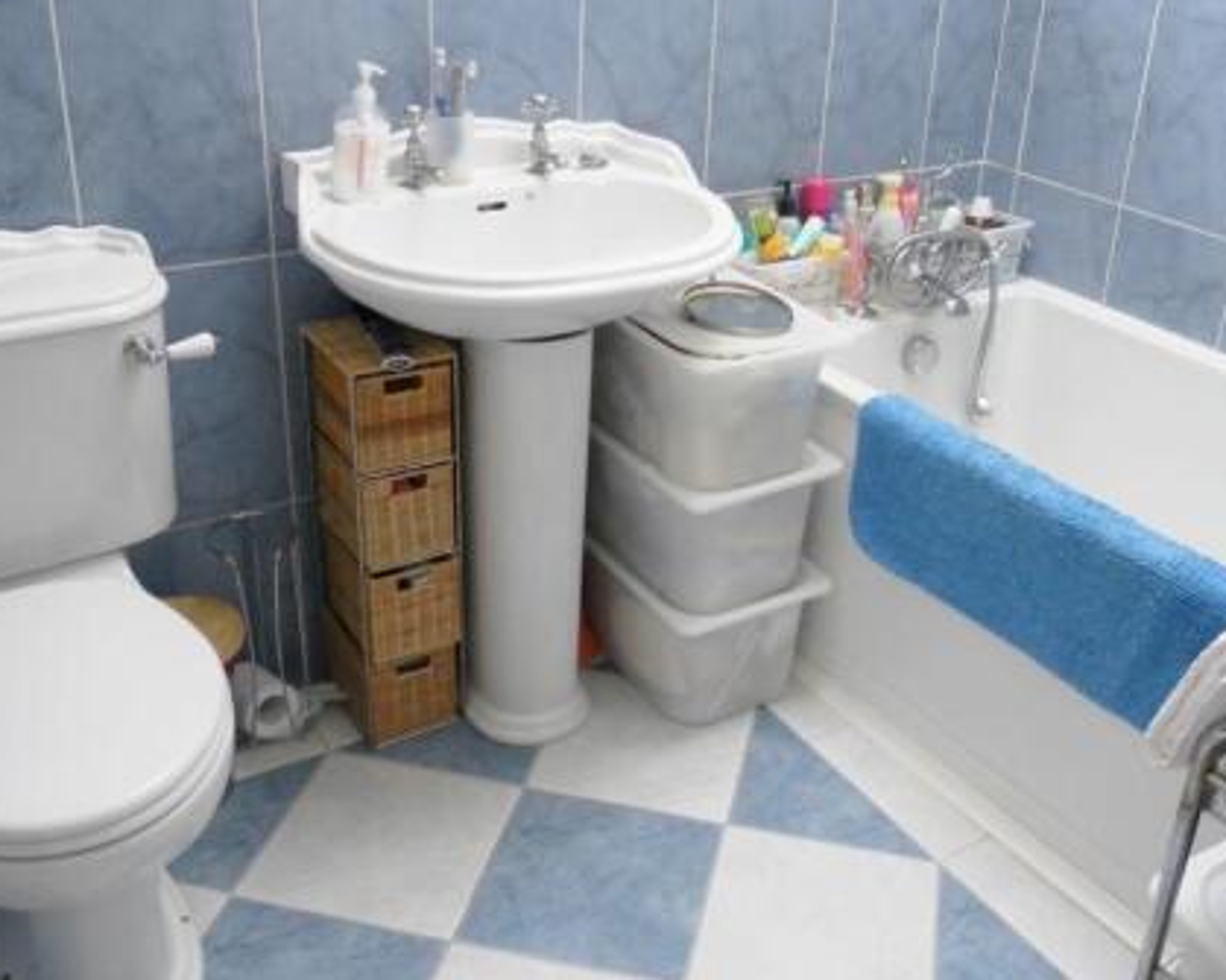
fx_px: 1379
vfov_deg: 39.0
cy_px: 405
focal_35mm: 38
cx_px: 695
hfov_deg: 47.8
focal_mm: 4.9
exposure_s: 1/50
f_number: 3.2
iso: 125
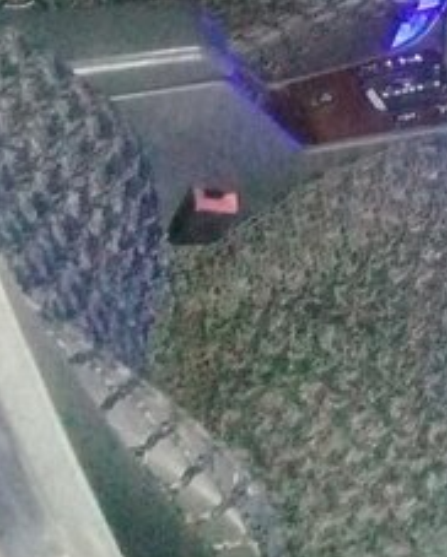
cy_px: -25
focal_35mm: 66
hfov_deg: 22.4
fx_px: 1090
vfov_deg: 26.8
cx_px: 432
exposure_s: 1/15
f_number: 2.2
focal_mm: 3.3
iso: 2000
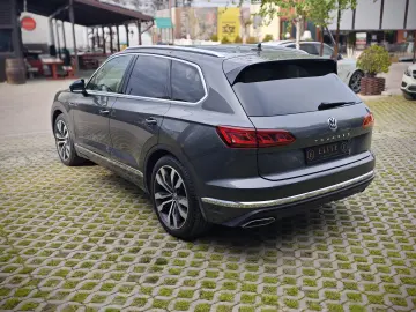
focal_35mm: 35
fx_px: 421
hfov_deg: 52.6
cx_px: 208
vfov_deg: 40.7
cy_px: 156
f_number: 1.4
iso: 50
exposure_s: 1/689
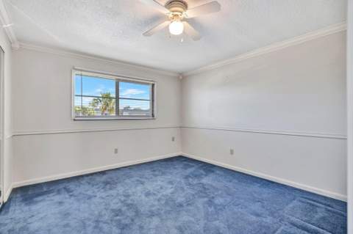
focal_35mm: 16
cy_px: 117
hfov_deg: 96.8
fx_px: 157
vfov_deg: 73.6
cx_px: 176
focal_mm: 16
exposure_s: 1/5
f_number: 5.6
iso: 100
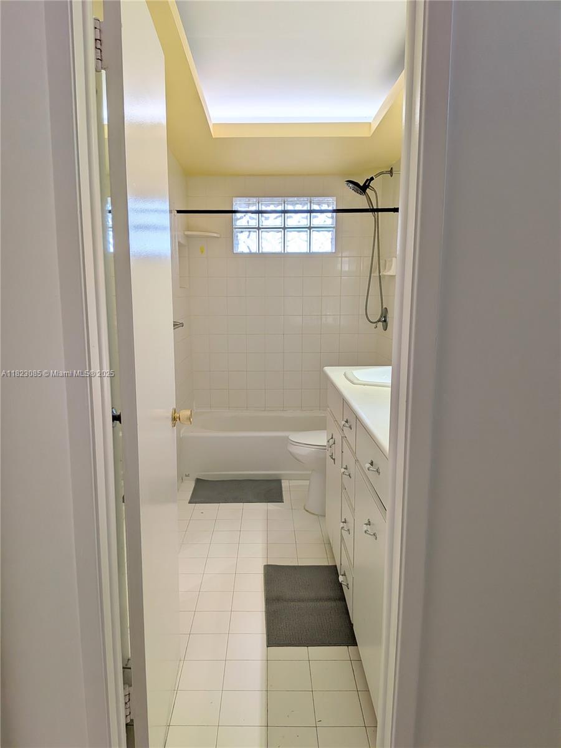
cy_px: 374
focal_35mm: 24
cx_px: 280
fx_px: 519
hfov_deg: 56.8
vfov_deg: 71.6
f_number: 1.7
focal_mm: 4.53
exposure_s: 1/102
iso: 29
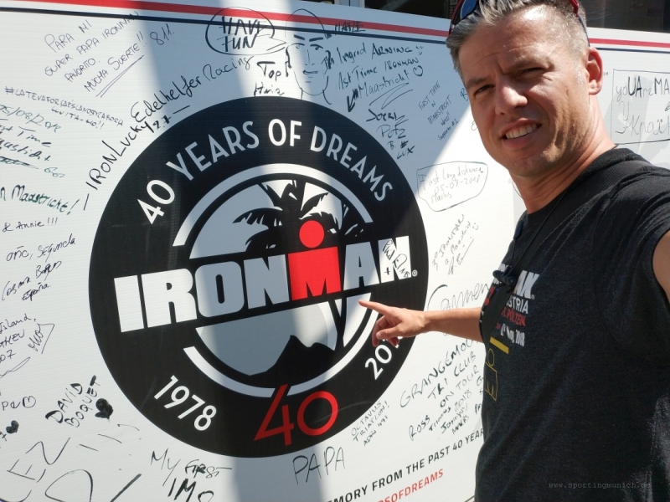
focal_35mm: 32
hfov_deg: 56.8
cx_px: 335
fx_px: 619
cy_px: 251
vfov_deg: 44.2
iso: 100
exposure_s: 1/1072
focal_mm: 4.5
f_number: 2
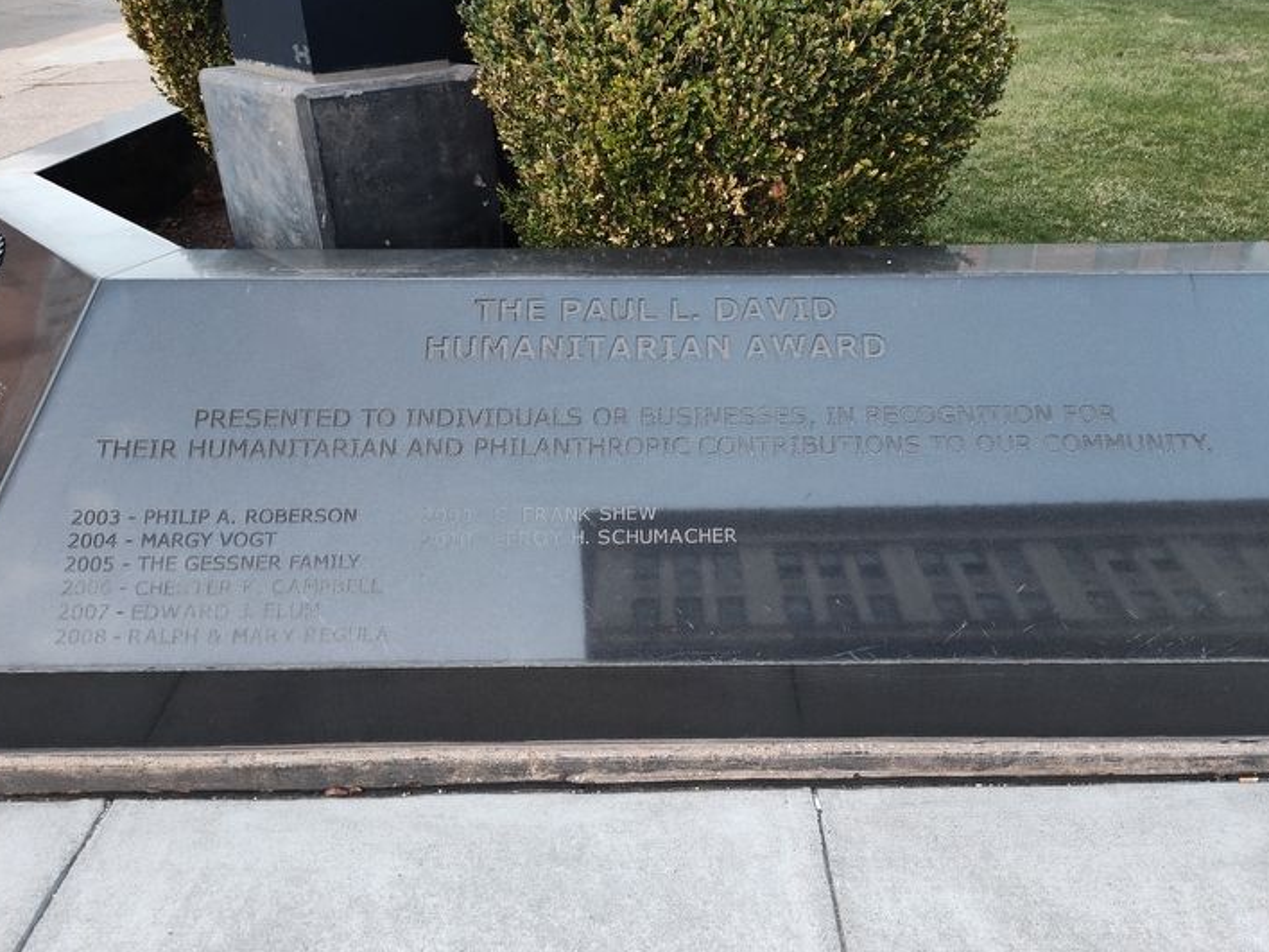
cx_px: 665
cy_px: 486
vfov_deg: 53.1
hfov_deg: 67.3
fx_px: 953
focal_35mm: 26
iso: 1675
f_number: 1.8
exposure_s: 1/60
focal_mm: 5.56
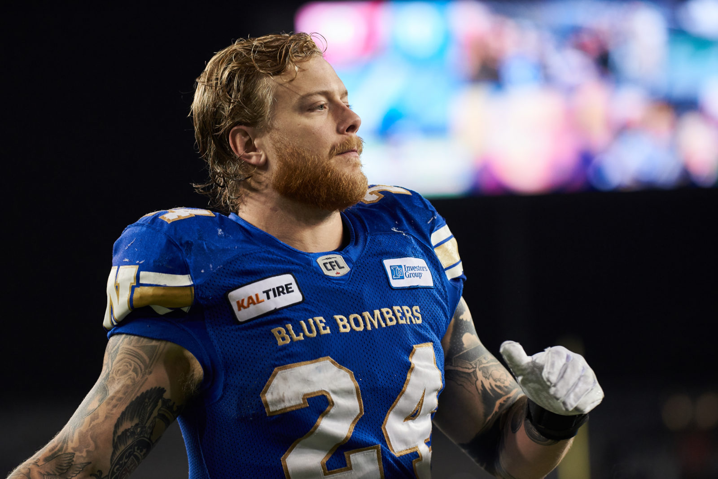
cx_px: 359
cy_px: 240
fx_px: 3392
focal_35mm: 170
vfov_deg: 8.1
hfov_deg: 12.1
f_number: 3.2
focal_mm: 170
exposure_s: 1/1000
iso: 2000
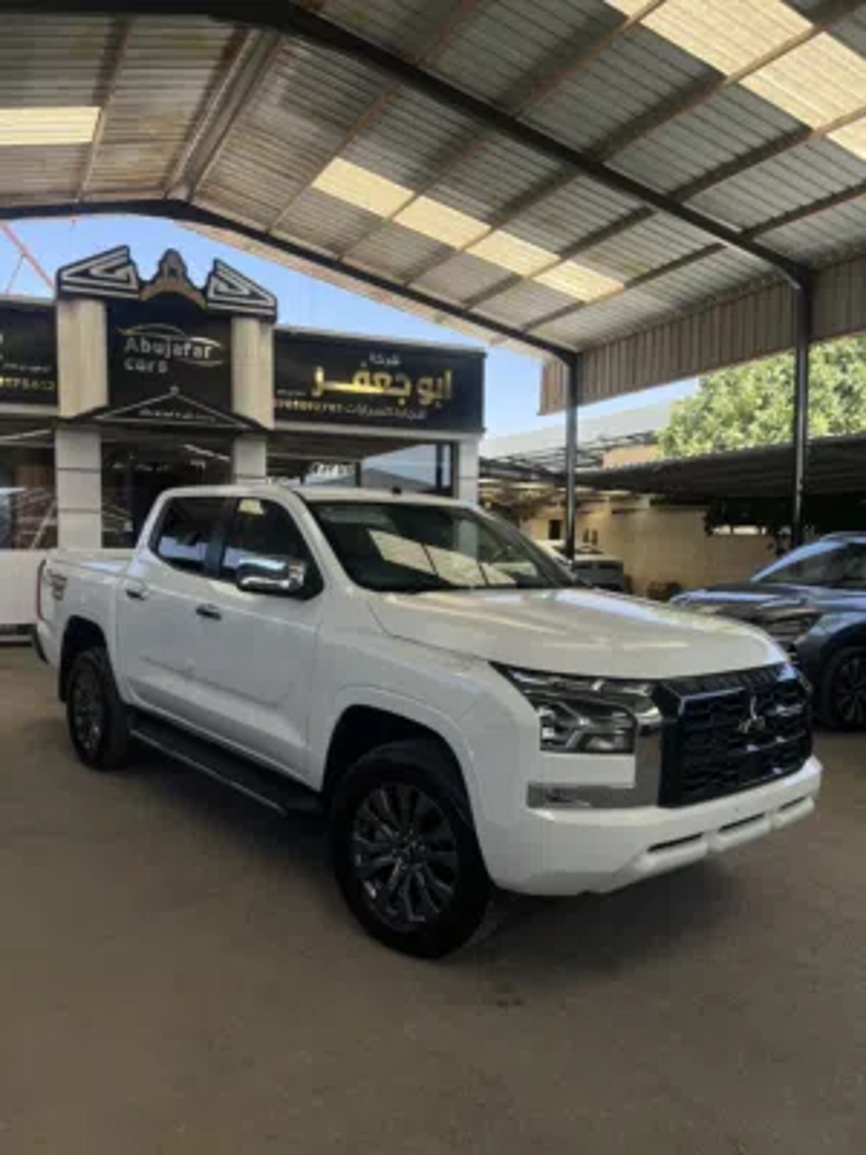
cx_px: 433
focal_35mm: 26
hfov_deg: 53.1
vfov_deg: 67.3
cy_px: 578
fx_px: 867
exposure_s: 1/891
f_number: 1.6
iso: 50
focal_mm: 5.1
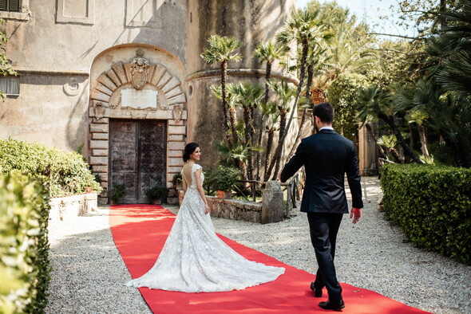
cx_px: 236
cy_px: 157
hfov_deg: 54.4
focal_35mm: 35
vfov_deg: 37.9
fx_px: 458
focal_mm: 35
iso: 125
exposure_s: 1/1000
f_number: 2.2
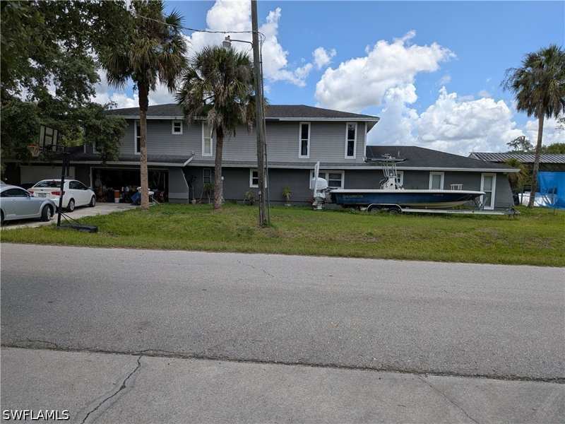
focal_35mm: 24
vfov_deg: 56.8
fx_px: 392
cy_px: 212
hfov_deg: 71.6
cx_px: 282
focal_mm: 4.53
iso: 28
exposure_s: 1/1776
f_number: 1.7
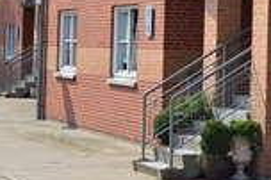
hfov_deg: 13.0
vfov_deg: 8.6
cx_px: 189
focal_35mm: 158
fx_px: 1188
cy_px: -30
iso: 400
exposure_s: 1/400
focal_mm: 38
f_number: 11
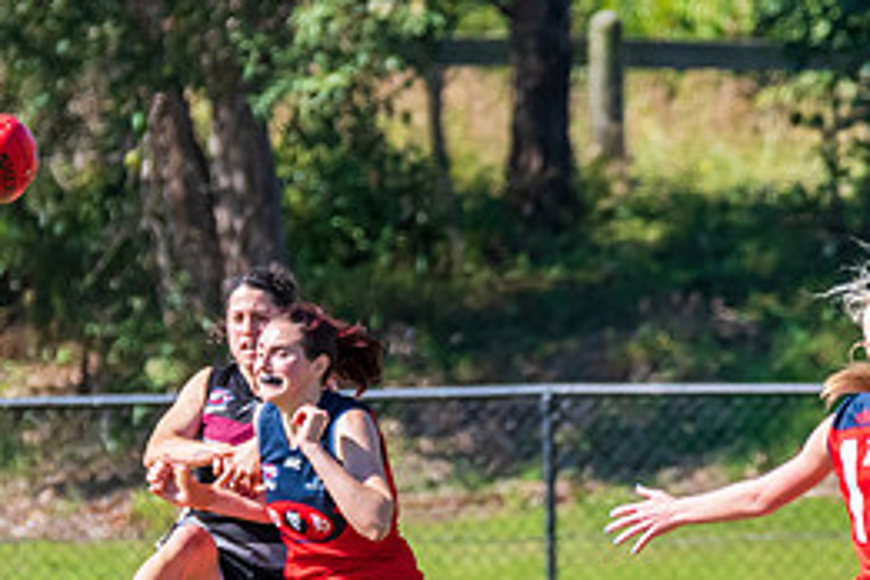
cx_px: -36
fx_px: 29771
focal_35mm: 1232
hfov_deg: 1.7
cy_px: 741
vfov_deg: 1.1
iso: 800
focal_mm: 360
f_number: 6.3
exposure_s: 1/2000
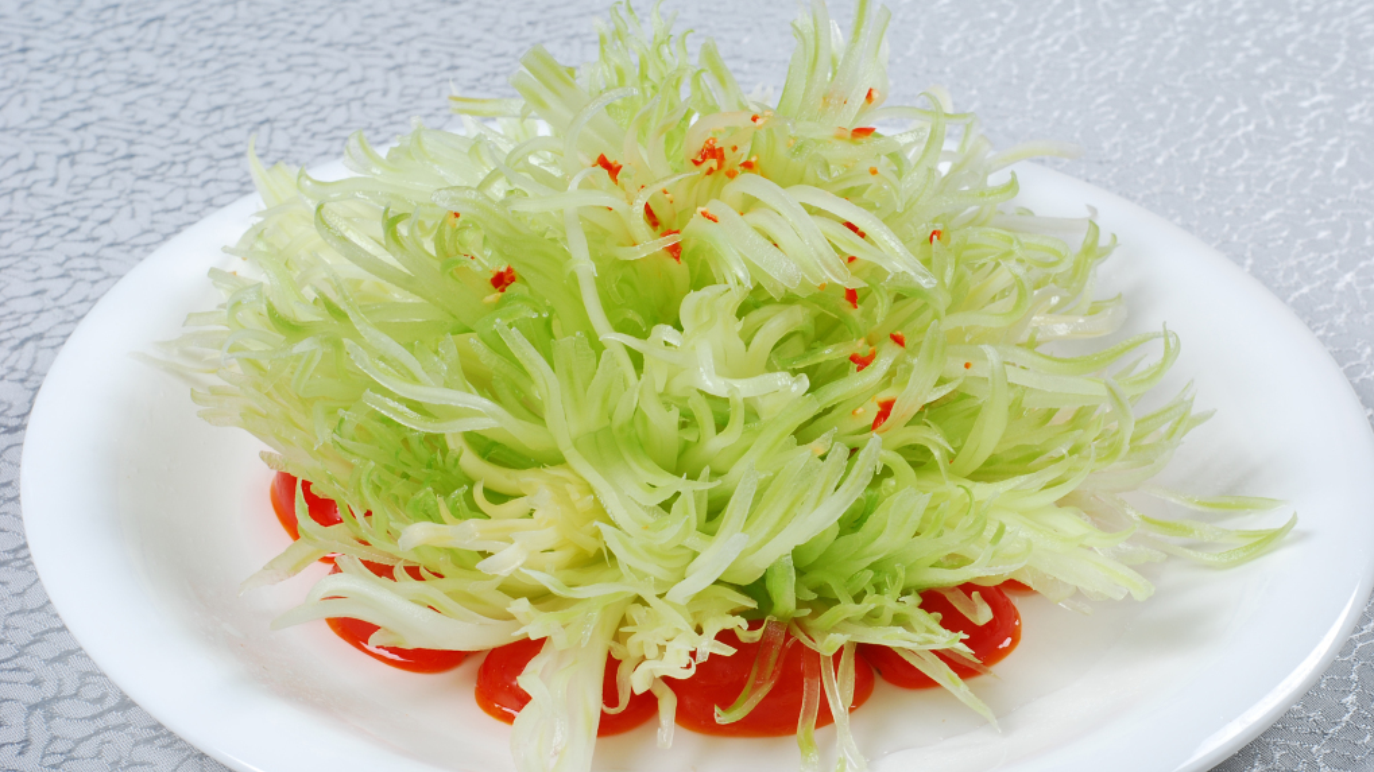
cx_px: 685
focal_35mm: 79
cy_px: 426
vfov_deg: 15.3
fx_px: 2878
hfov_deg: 26.9
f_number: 16
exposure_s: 1/125
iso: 100
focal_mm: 50
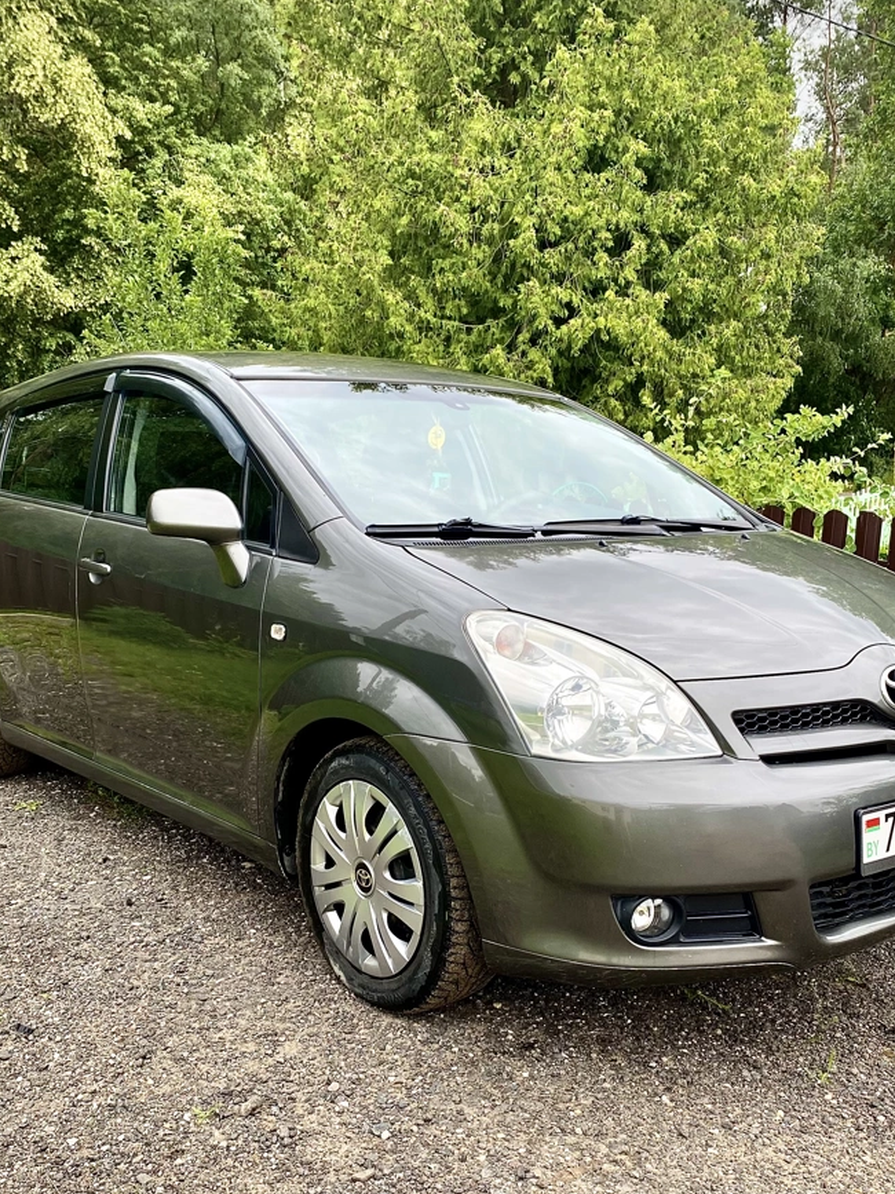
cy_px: 669
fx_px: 1241
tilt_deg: -8.9
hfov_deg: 39.6
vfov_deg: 51.2
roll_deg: +0.0
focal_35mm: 36
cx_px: 457
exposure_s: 1/571
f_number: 1.8
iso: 32
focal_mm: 4.25
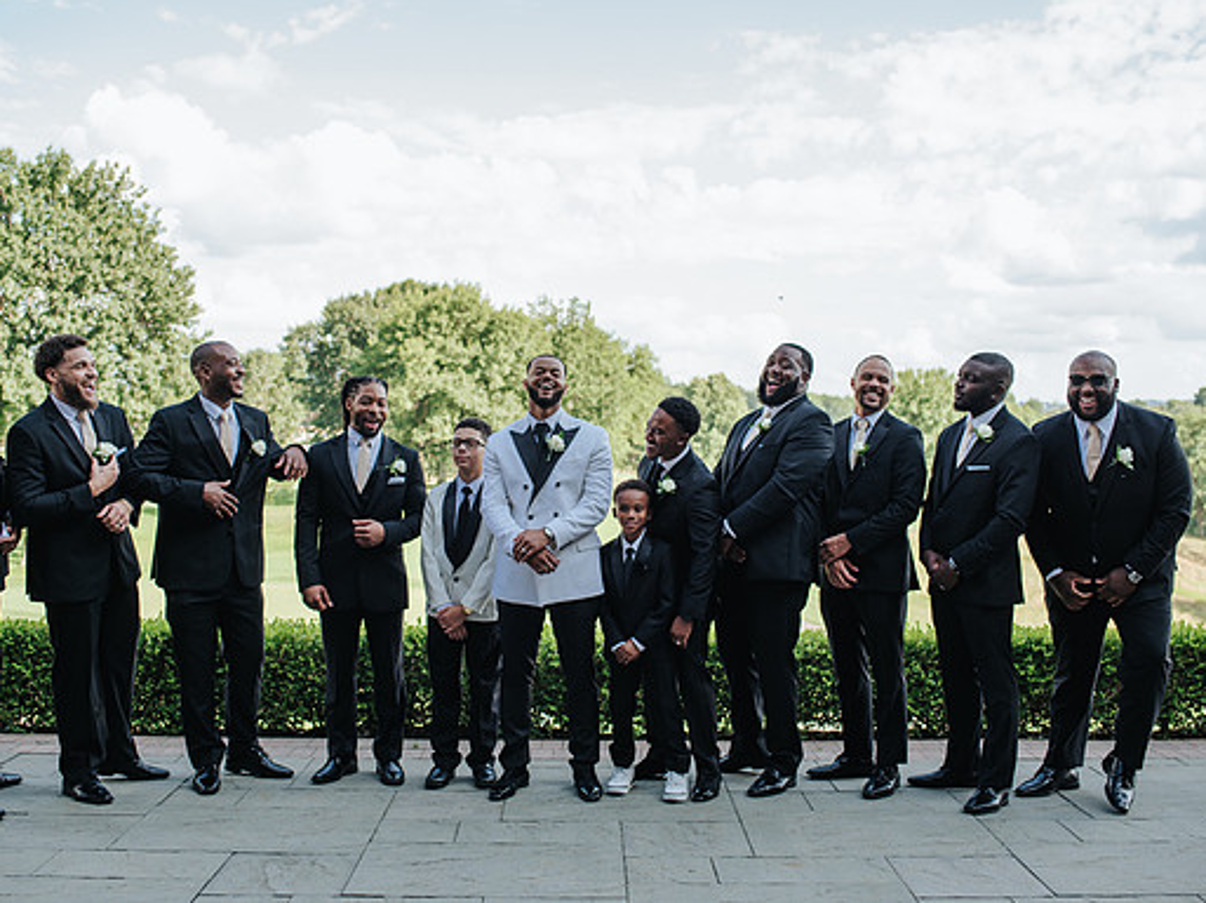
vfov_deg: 35.1
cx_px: 571
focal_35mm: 41
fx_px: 1427
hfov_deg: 45.8
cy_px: 467
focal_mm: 35
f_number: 2.8
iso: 100
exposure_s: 1/320
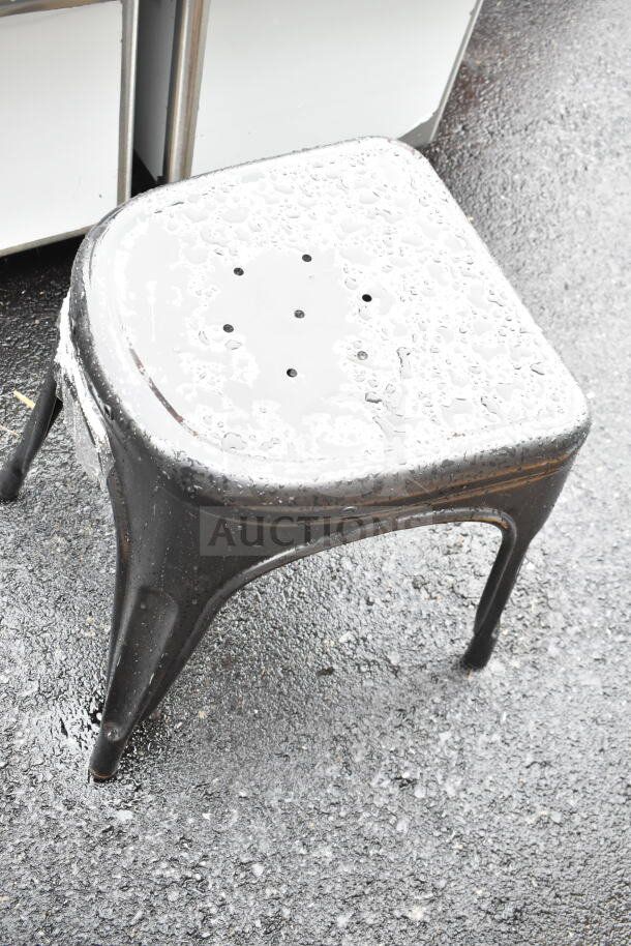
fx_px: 946
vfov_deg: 53.1
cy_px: 473
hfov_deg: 36.9
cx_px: 316
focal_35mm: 36
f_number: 6.3
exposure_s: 1/160
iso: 1600
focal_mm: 24
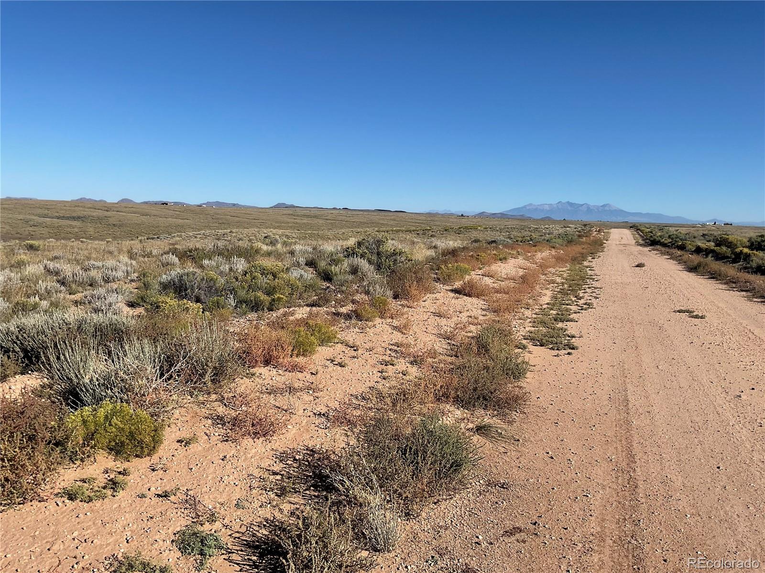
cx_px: 382
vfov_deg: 48.2
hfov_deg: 61.7
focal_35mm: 29
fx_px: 641
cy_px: 286
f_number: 1.8
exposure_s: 1/2667
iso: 16
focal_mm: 3
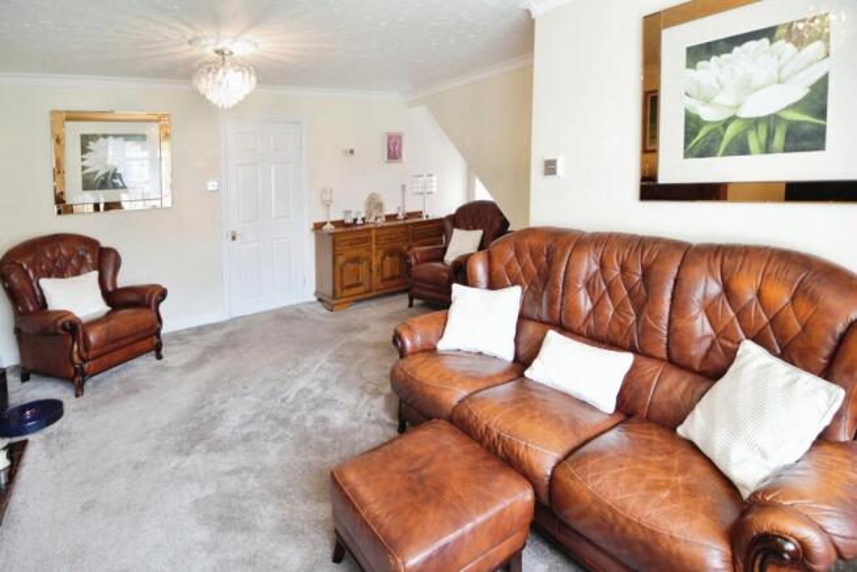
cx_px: 428
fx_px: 393
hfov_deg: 95.0
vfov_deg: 72.1
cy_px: 286
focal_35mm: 16
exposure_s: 1/60
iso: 400
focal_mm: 11
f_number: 3.2
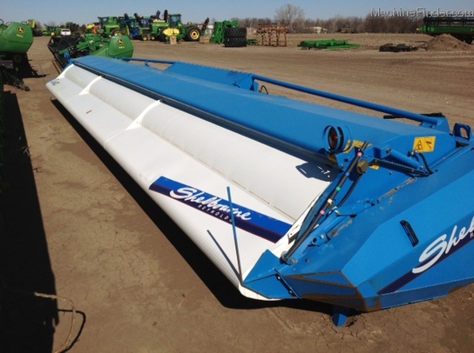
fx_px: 478
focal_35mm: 35
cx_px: 237
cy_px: 176
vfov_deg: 40.6
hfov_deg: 52.7
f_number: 2.4
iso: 64
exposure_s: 1/6061
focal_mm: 4.28
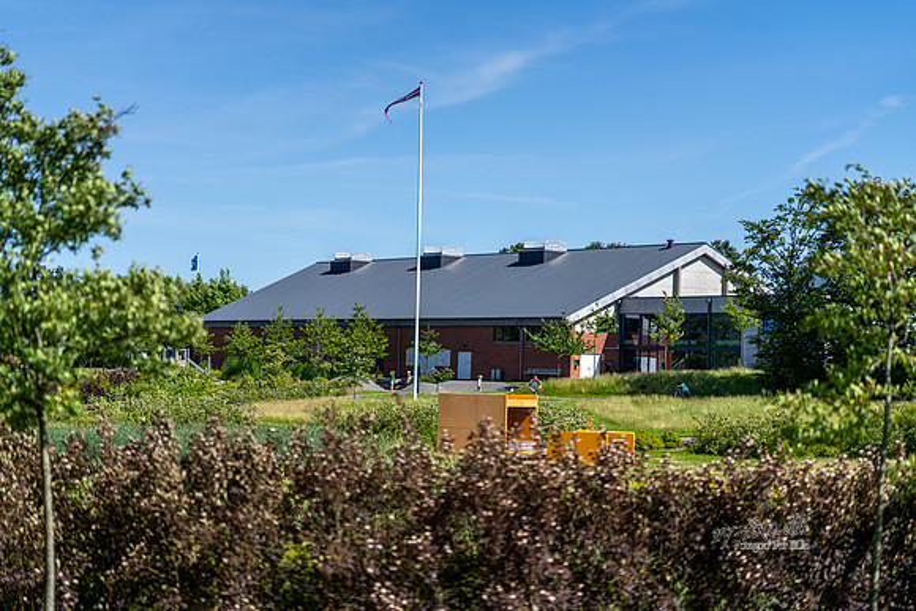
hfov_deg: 23.9
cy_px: 306
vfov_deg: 16.1
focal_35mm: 85
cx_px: 458
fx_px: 2163
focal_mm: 85
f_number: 1.4
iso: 50
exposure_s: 1/5000
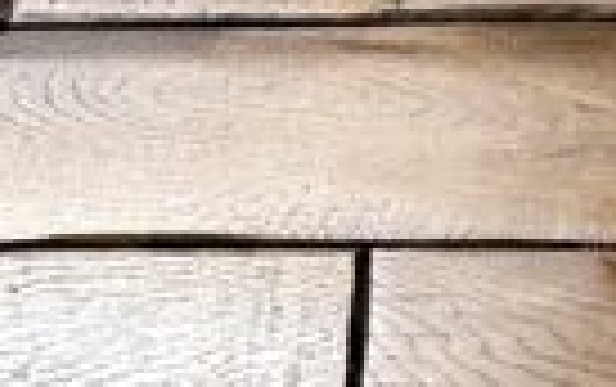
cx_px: 265
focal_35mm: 190
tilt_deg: -47.9
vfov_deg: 6.8
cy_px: -238
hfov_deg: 11.0
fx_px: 3194
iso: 800
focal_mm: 6.76
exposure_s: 1/60
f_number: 1.78
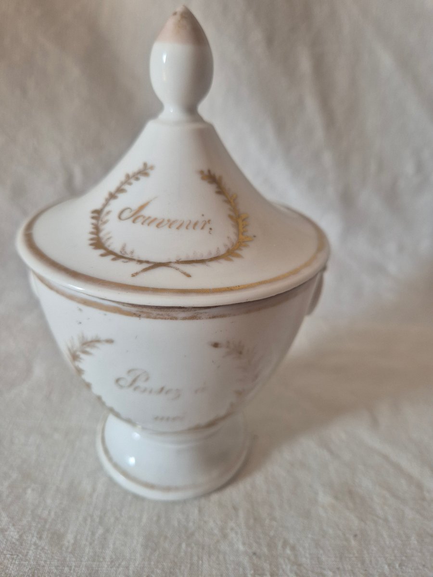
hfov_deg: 58.9
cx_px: 216
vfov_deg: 73.9
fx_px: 384
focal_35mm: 23
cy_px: 288
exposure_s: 1/180
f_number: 1.8
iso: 160
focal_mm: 5.4
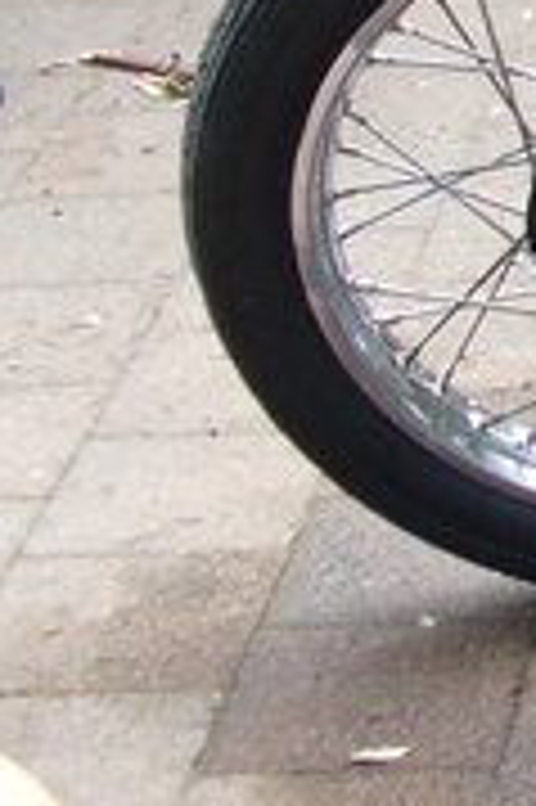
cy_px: -113
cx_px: 1721
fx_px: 4363
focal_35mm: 195
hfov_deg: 6.3
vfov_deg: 10.4
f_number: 2.9
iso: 100
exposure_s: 1/125
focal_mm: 7
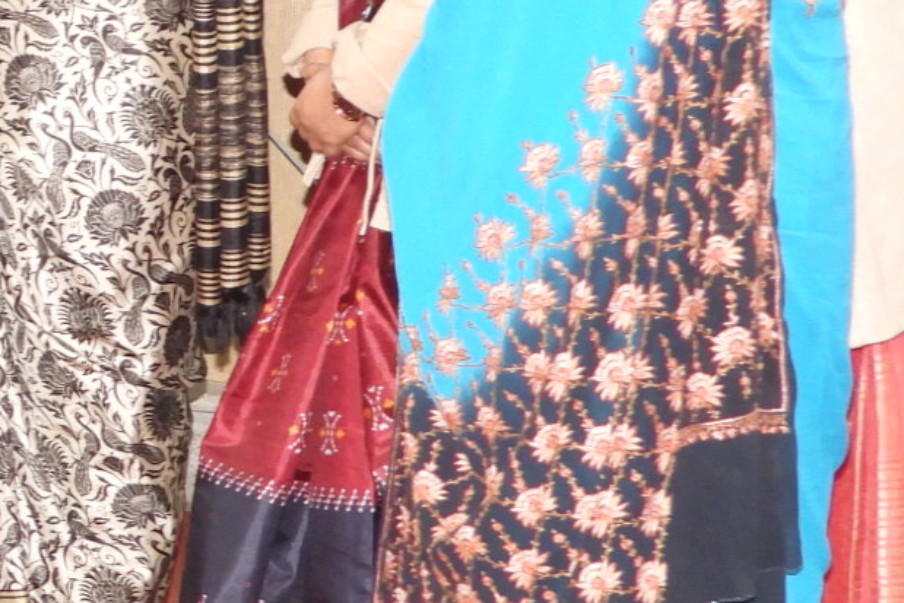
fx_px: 3642
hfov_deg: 12.8
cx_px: -748
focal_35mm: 145
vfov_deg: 9.4
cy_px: 93
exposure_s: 1/30
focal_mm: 6.8
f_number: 3.2
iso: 320
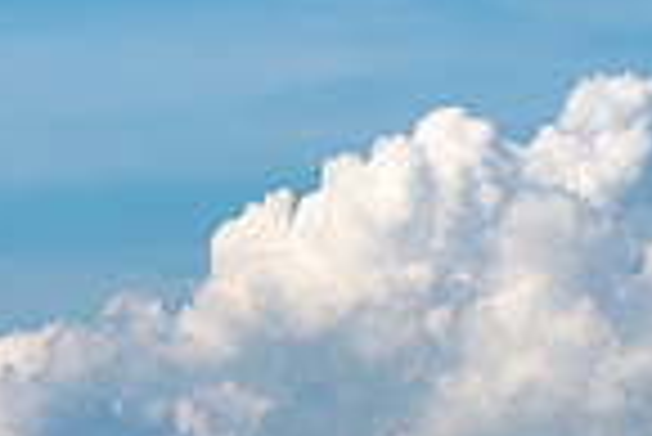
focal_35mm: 490
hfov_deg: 4.2
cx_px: -85
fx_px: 8883
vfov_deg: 2.8
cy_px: 676
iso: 160
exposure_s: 1/300
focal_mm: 80
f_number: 11
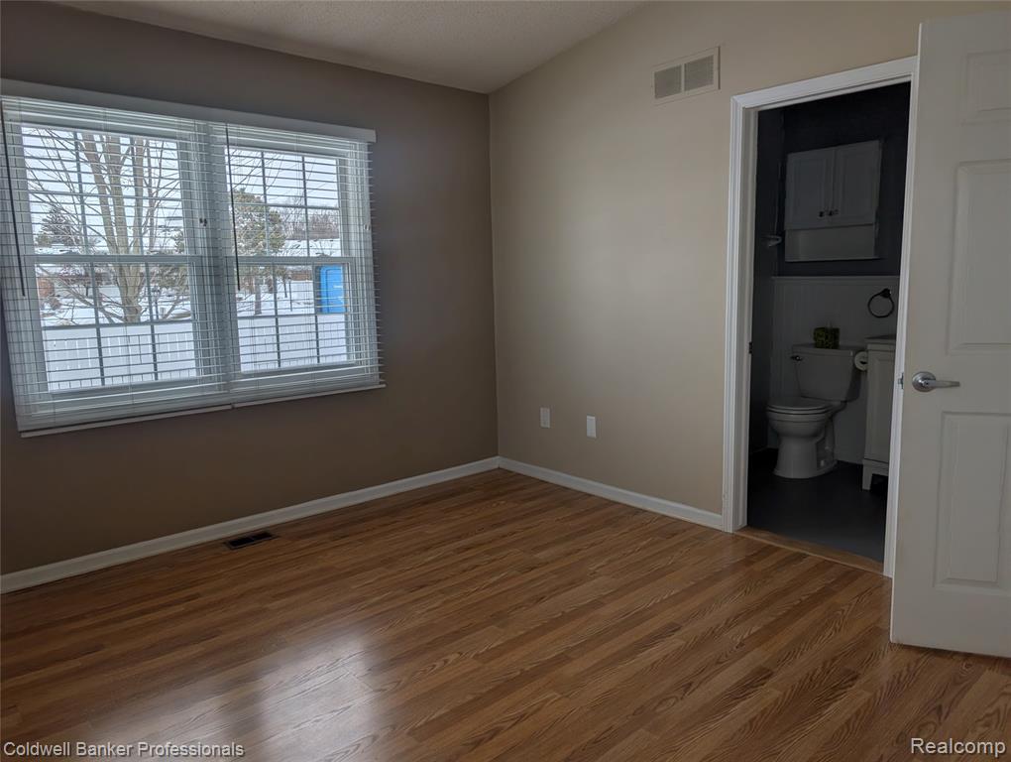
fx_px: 702
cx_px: 506
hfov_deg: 71.5
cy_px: 381
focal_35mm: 24
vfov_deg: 56.9
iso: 24
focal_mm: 6.9
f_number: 1.68
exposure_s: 1/709
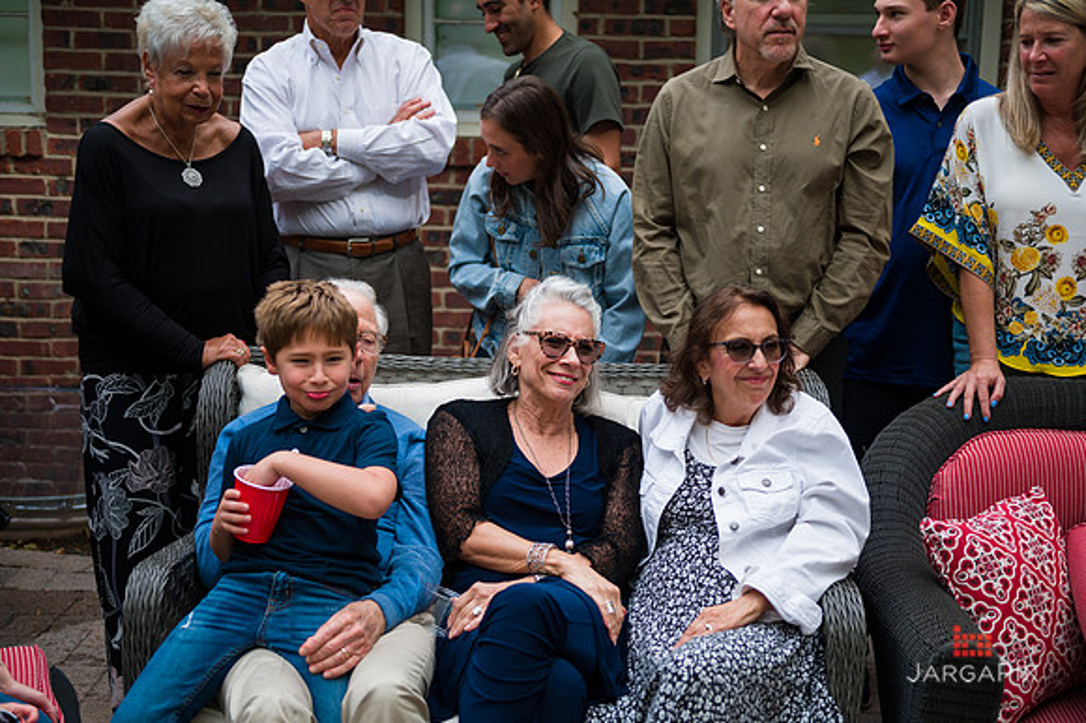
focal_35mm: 50
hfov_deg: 39.6
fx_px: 1507
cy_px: 362
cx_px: 543
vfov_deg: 27.0
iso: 200
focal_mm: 50
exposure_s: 1/800
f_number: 3.2
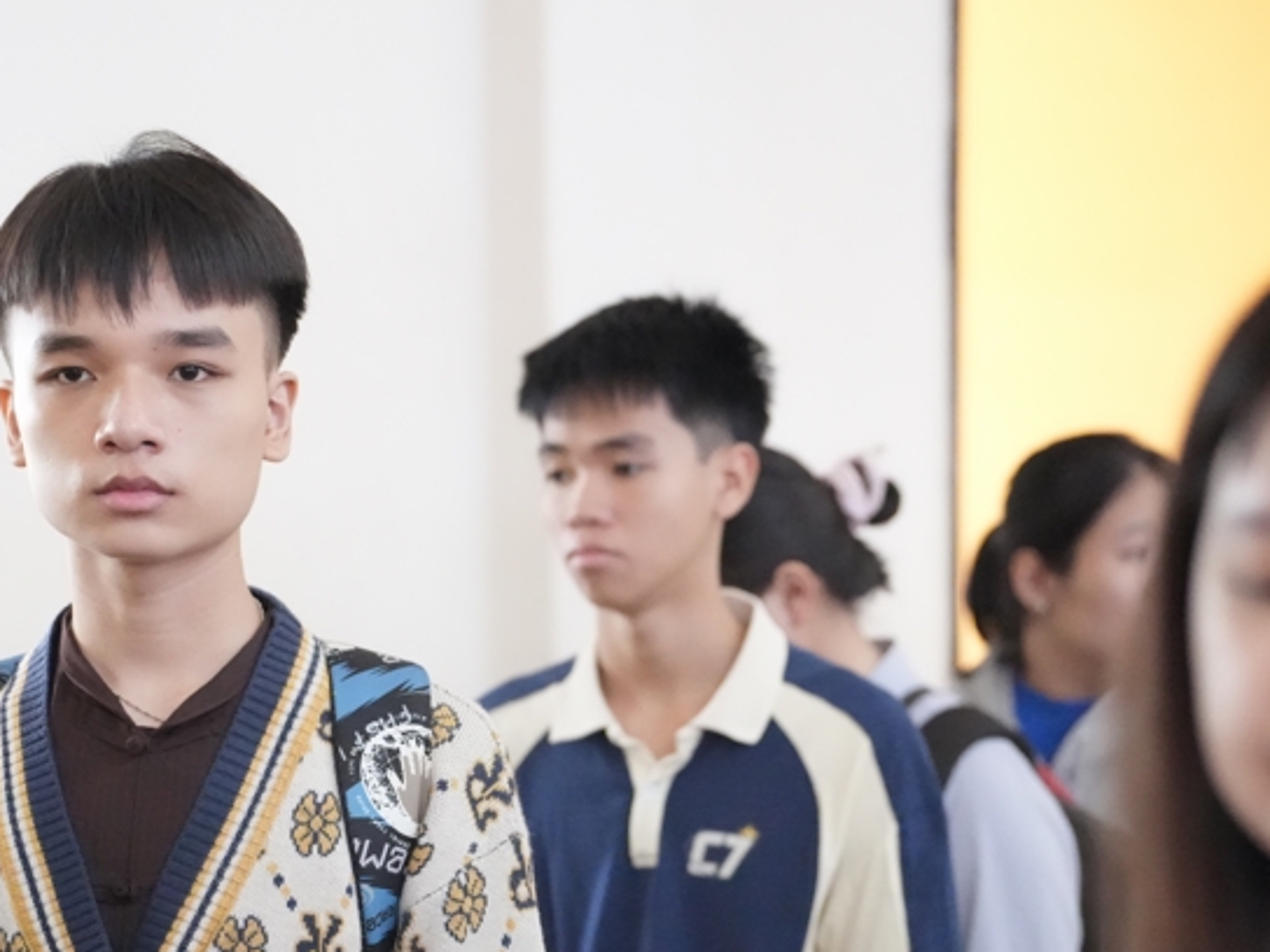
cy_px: 751
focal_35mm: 112
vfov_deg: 13.2
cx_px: 237
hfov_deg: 17.4
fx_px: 4109
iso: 16000
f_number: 2.8
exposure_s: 1/320
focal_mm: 65
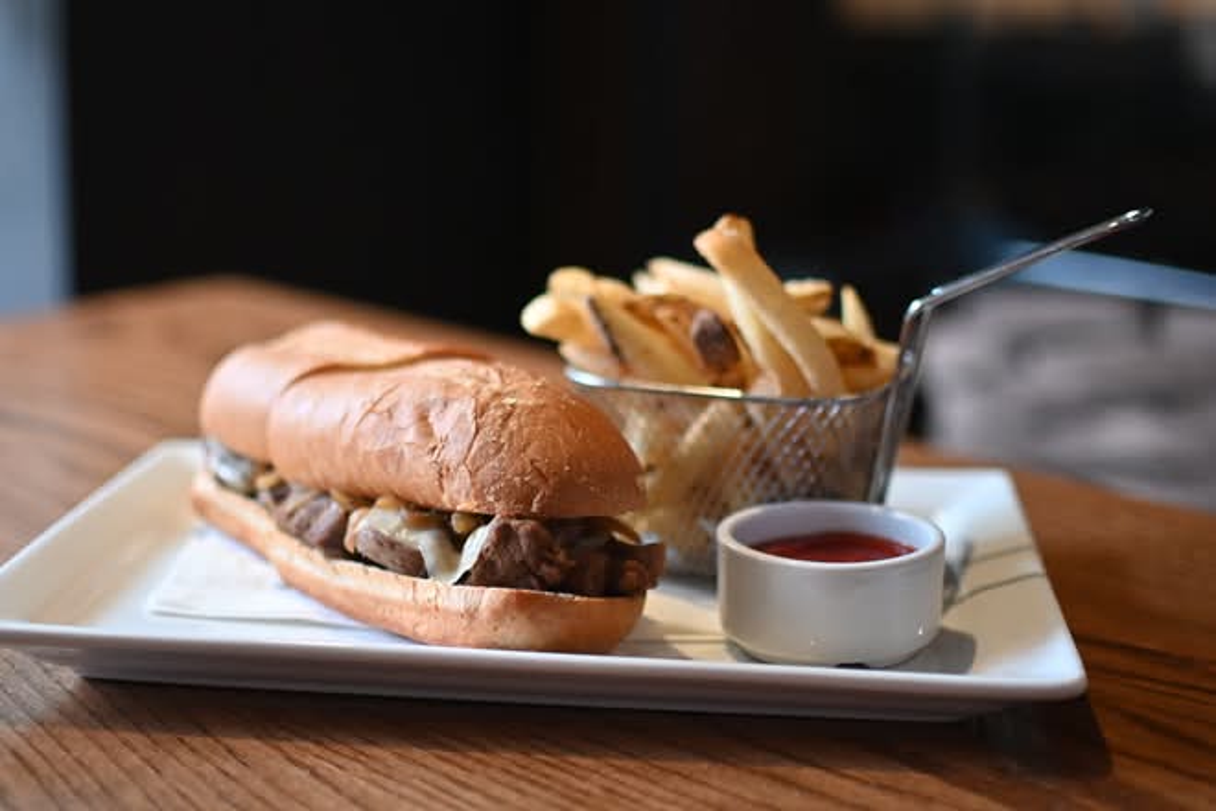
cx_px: 608
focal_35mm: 52
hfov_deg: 38.2
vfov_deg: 26.0
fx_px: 1756
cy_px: 406
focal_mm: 35
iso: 1250
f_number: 1.8
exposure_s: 1/250
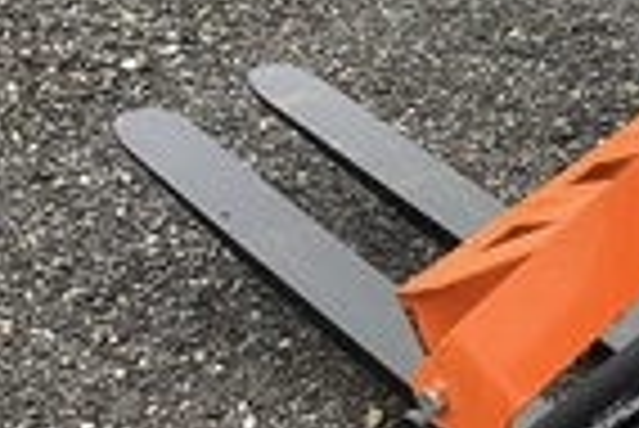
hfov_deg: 21.1
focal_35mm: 85
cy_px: 63
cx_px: 891
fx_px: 1510
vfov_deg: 16.0
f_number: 1.8
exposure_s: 1/122
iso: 40
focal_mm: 3
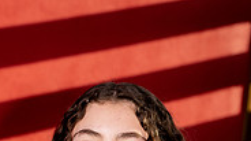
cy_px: 296
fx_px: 904
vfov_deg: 8.4
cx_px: 76
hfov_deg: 15.8
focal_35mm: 136
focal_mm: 53
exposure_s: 1/500
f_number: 4
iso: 100
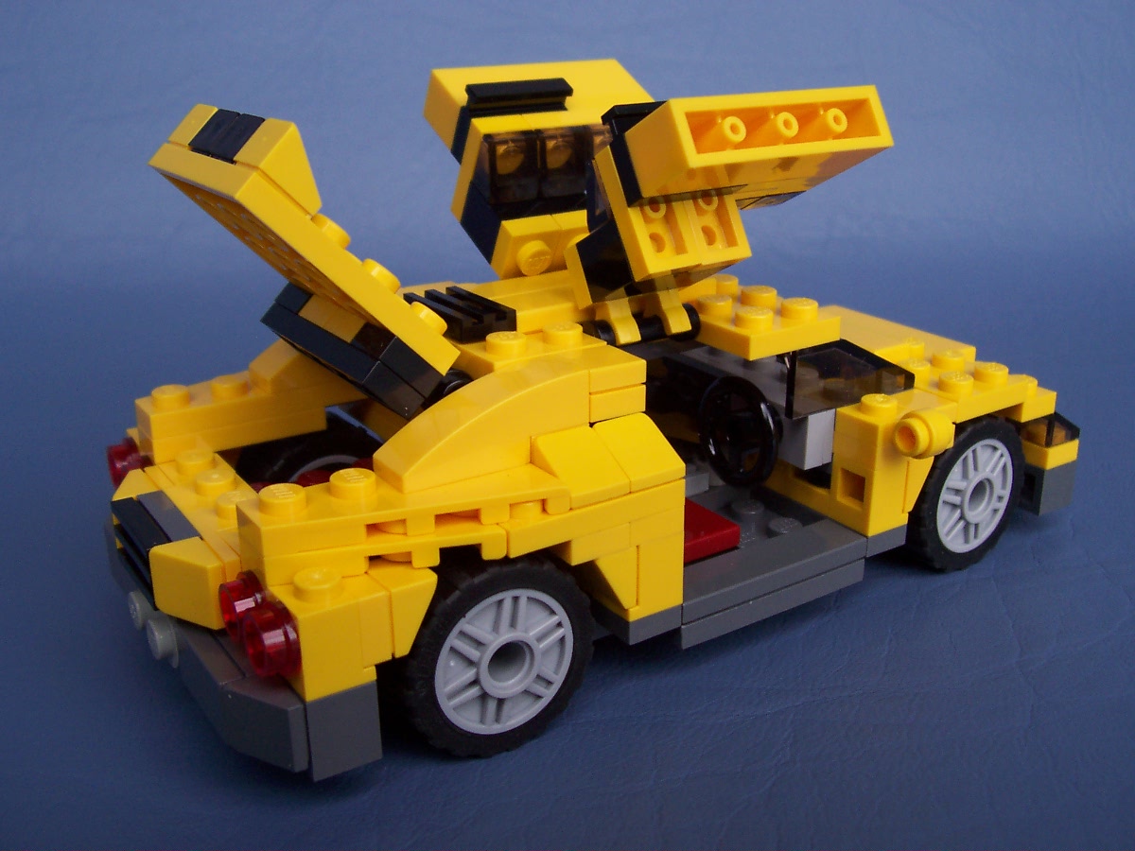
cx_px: 568
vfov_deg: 38.7
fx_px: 1213
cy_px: 426
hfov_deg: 50.1
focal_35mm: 37
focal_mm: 5.6
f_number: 2.8
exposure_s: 1/250
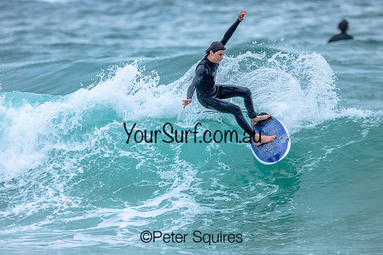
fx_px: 10113
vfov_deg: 1.4
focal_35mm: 950
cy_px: 125
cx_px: 179
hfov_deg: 2.2
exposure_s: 1/2500
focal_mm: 800
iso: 560
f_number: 6.3
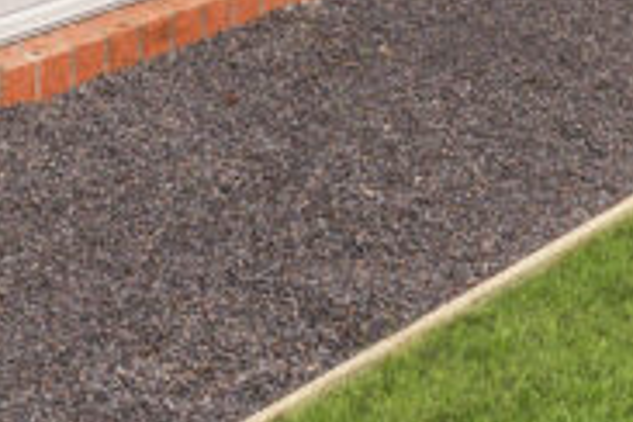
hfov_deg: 22.1
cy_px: -598
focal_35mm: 92
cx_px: 412
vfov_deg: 11.9
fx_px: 1618
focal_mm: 14
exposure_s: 1/400
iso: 200
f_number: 5.6
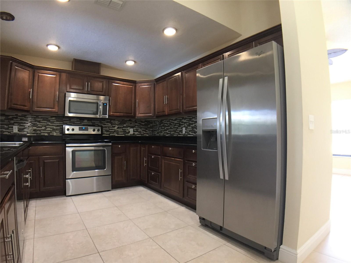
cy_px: 132
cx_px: 176
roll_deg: -0.3
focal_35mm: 29
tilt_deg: +1.3
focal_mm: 4.15
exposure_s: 1/30
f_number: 2.2
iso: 125
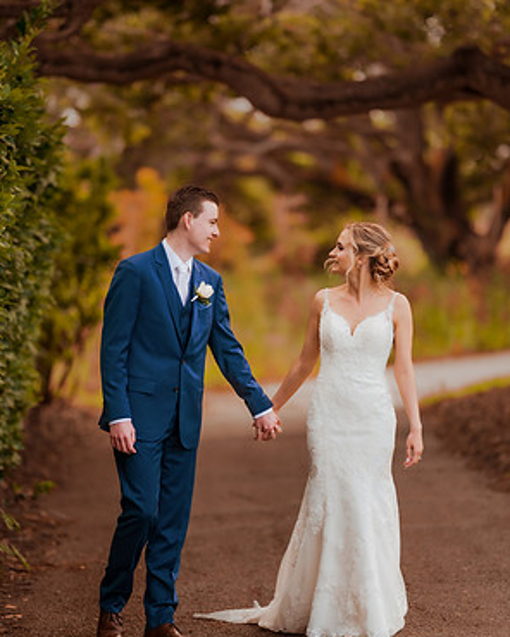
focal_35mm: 154
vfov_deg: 12.5
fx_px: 2906
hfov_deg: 10.0
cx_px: 254
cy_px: 327
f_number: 1.8
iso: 320
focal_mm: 135
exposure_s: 1/800
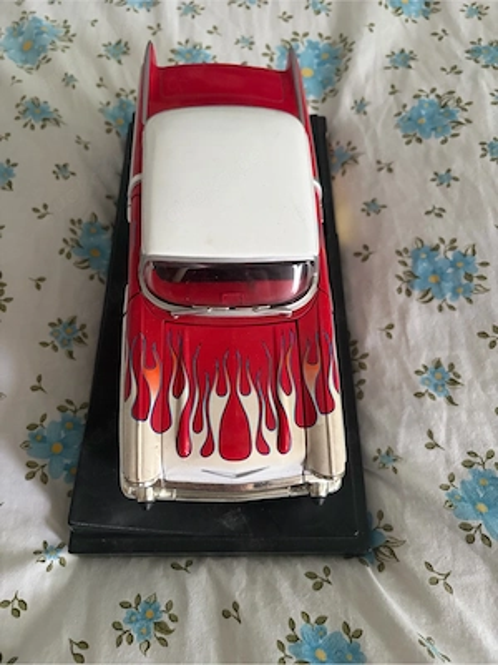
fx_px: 499
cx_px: 249
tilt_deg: -62.6
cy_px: 332
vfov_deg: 67.3
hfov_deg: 53.1
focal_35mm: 26
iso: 500
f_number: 1.6
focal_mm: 5.96
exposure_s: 1/44
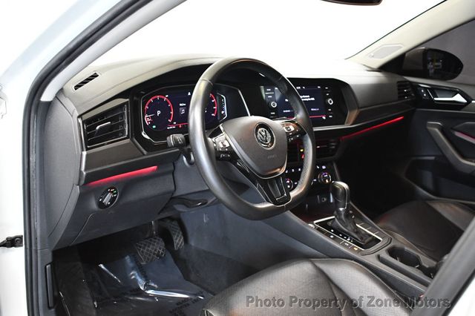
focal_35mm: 36
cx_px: 238
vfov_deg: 36.8
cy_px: 158
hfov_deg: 53.2
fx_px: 475
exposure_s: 1/60
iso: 3600
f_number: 4
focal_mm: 24
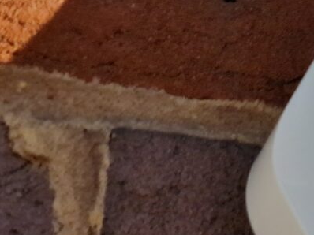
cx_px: 731
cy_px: 338
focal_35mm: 148
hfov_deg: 11.3
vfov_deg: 9.8
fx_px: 1342
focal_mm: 6.4
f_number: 1.8
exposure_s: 1/1012
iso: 50
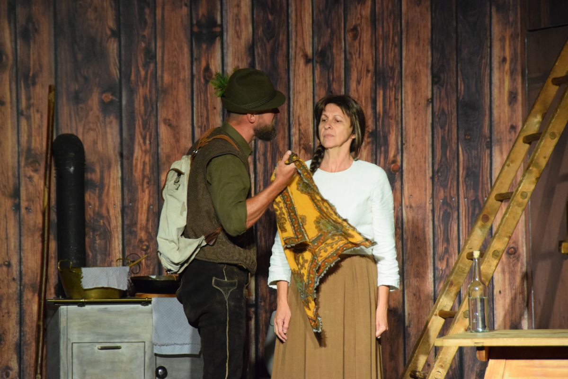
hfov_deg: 6.9
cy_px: 190
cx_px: 284
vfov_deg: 4.6
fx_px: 4733
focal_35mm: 300
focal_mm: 200
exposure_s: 1/200
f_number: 5.6
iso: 3200
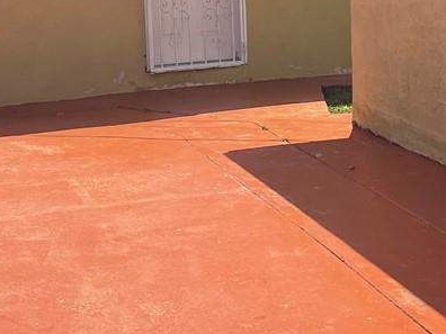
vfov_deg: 14.0
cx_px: 282
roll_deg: +1.9
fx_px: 1353
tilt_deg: -5.3
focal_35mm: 105
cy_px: 56
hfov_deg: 18.7
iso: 32
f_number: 1.6
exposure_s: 1/4831
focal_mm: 4.2
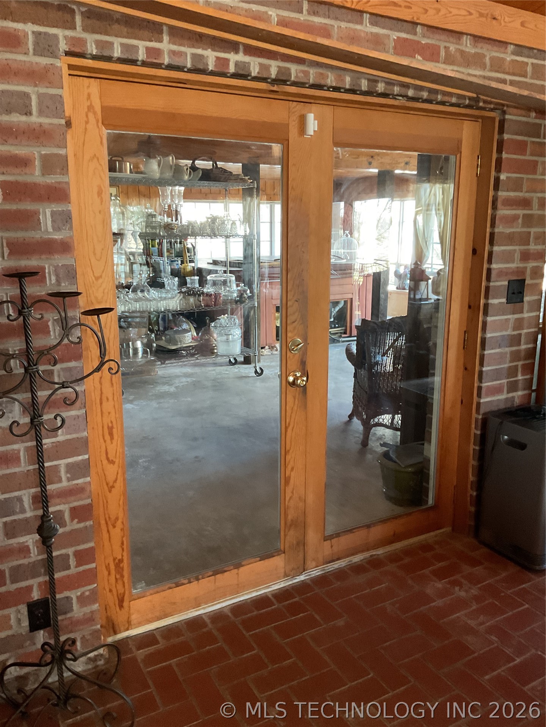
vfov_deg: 61.7
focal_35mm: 29
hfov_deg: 48.2
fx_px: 610
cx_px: 273
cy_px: 364
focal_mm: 3
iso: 320
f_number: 1.8
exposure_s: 1/40
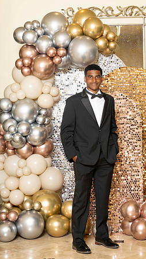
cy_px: 131
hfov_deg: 14.1
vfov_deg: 24.7
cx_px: 86
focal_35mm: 86
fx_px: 591
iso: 250
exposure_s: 1/200
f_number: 5.6
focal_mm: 81
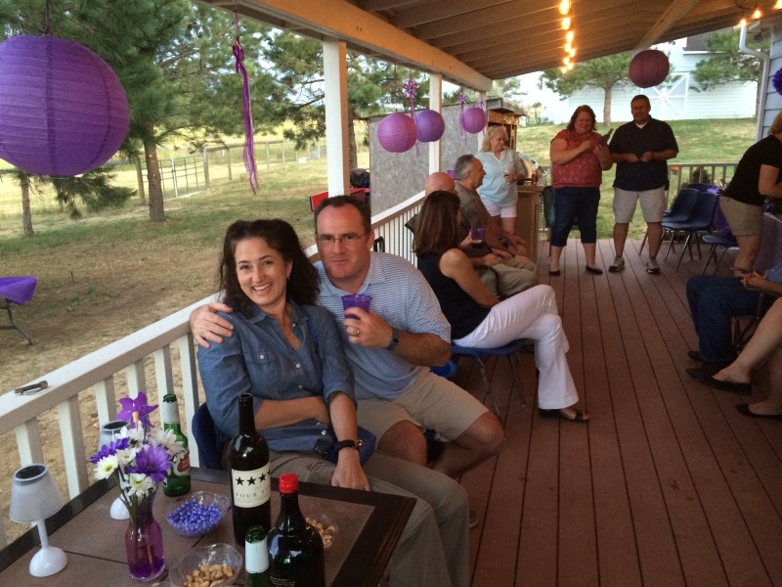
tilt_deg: -15.7
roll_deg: +1.5
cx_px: 391
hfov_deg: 61.7
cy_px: 294
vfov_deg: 48.2
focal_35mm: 29
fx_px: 655
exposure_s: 1/30
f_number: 2.2
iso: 250
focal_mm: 4.15
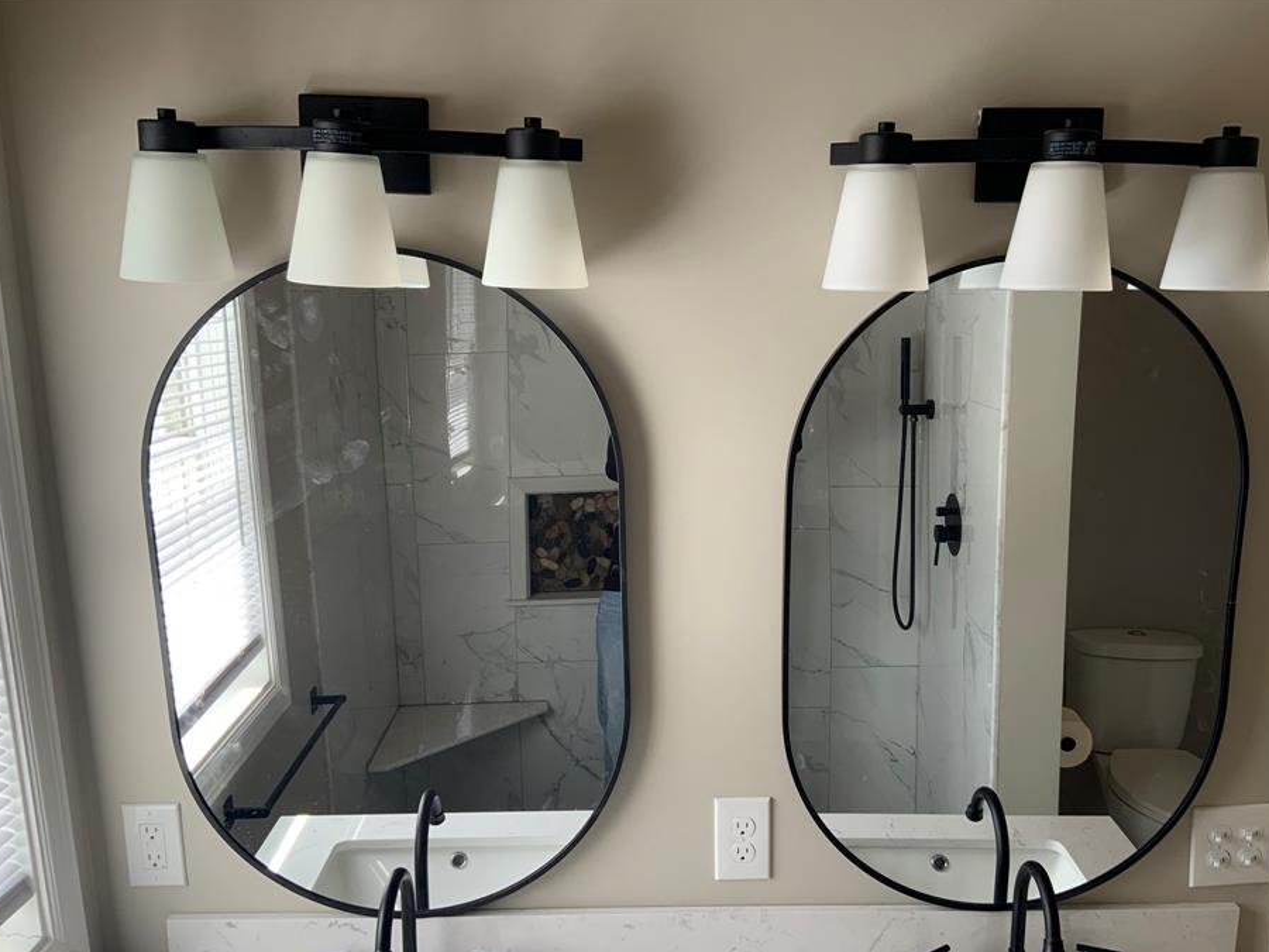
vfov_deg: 42.9
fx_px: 1210
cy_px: 535
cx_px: 701
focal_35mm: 33
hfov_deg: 55.2
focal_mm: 3
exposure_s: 1/120
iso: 32
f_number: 1.8
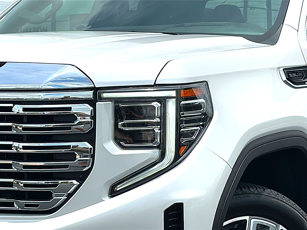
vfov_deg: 14.8
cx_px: 154
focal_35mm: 100
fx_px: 887
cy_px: 115
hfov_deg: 19.6
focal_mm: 6.86
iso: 64
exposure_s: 1/7752
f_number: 1.78
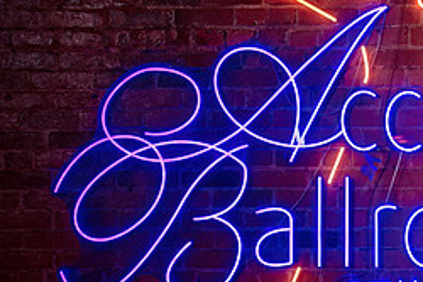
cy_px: 250
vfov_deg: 12.3
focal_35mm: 111
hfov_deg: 18.0
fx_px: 1305
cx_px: 425
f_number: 2.8
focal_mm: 44
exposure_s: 1/100
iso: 400
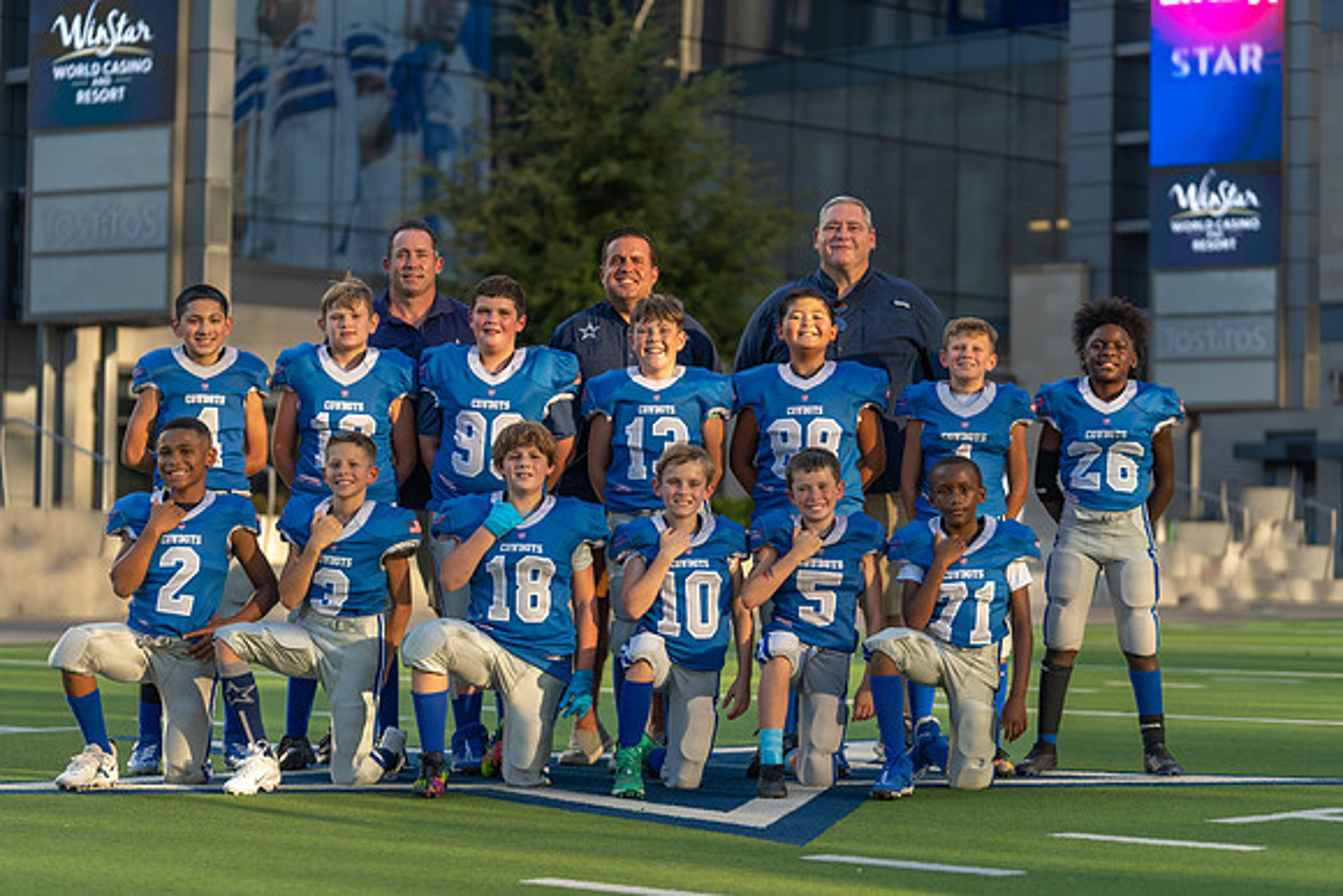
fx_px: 3545
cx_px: 672
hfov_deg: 21.5
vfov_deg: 14.4
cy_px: 448
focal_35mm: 95
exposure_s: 1/640
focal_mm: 95
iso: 100
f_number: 2.8
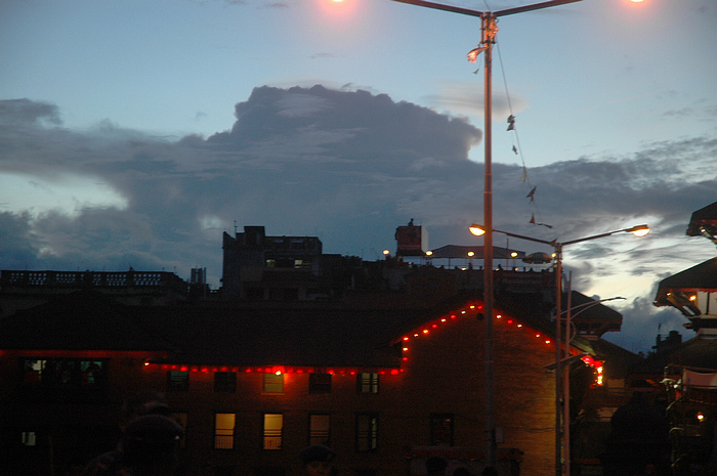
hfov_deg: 19.5
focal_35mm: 105
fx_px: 2089
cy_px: 238
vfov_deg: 13.0
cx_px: 358
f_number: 4.5
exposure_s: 1/13
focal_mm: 70
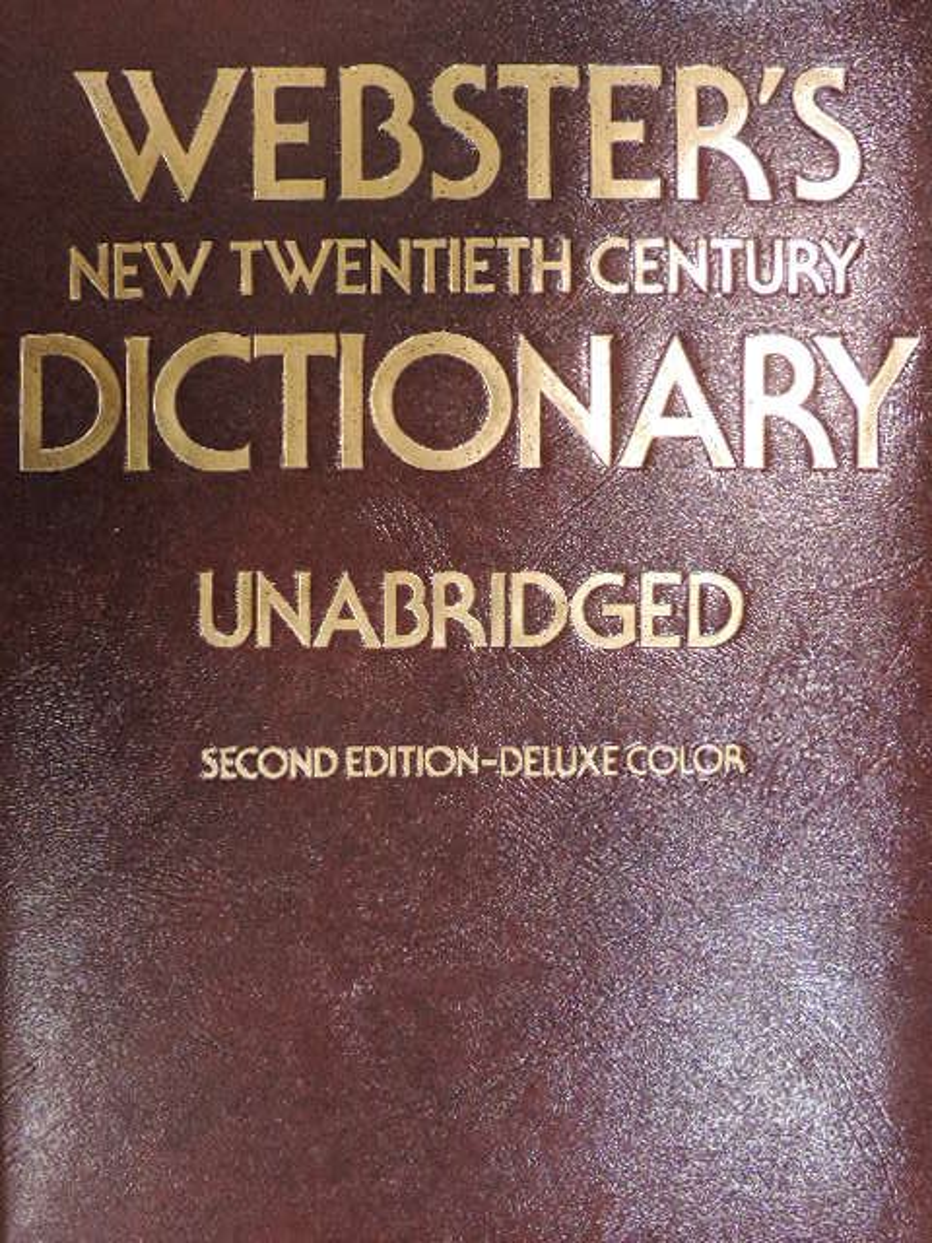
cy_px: 622
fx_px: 1436
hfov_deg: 36.0
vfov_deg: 46.8
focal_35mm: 40
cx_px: 466
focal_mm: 7.1
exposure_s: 1/100
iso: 1600
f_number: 3.3
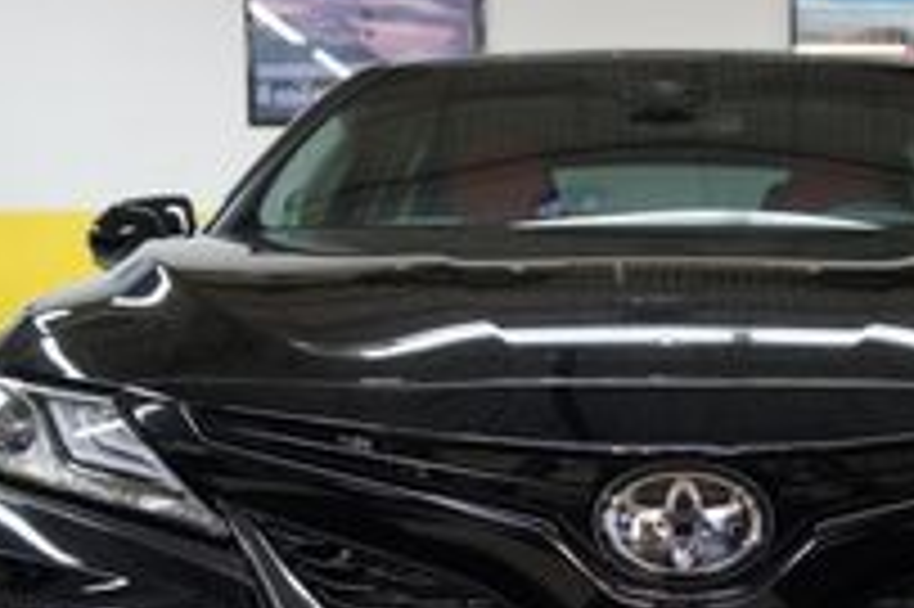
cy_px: 536
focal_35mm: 74
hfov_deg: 27.1
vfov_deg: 18.1
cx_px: 648
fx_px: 1877
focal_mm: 25
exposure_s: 1/40
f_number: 4
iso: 400
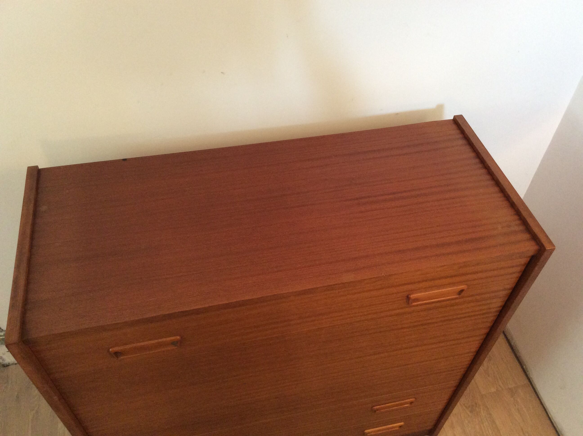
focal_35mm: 32
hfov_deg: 56.9
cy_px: 218
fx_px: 538
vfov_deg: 44.1
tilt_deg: -48.0
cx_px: 292
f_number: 2.4
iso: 160
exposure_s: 1/25
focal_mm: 3.3
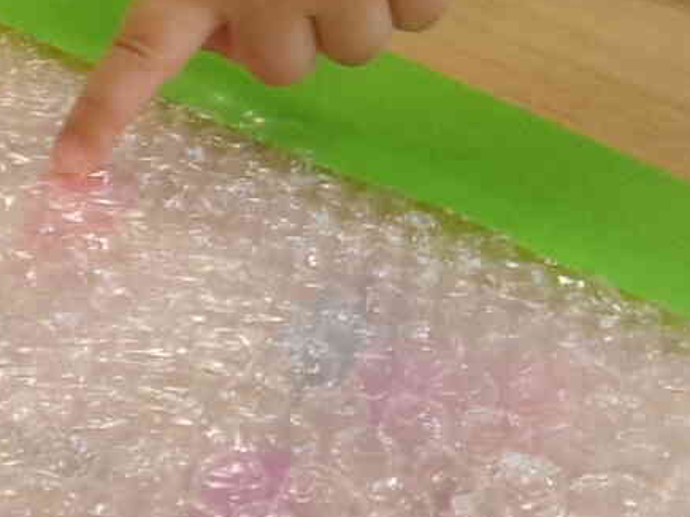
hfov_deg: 11.8
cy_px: -620
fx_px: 3328
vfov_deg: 8.3
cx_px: 189
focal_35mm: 167
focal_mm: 5.1
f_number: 3.9
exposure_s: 1/34
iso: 154
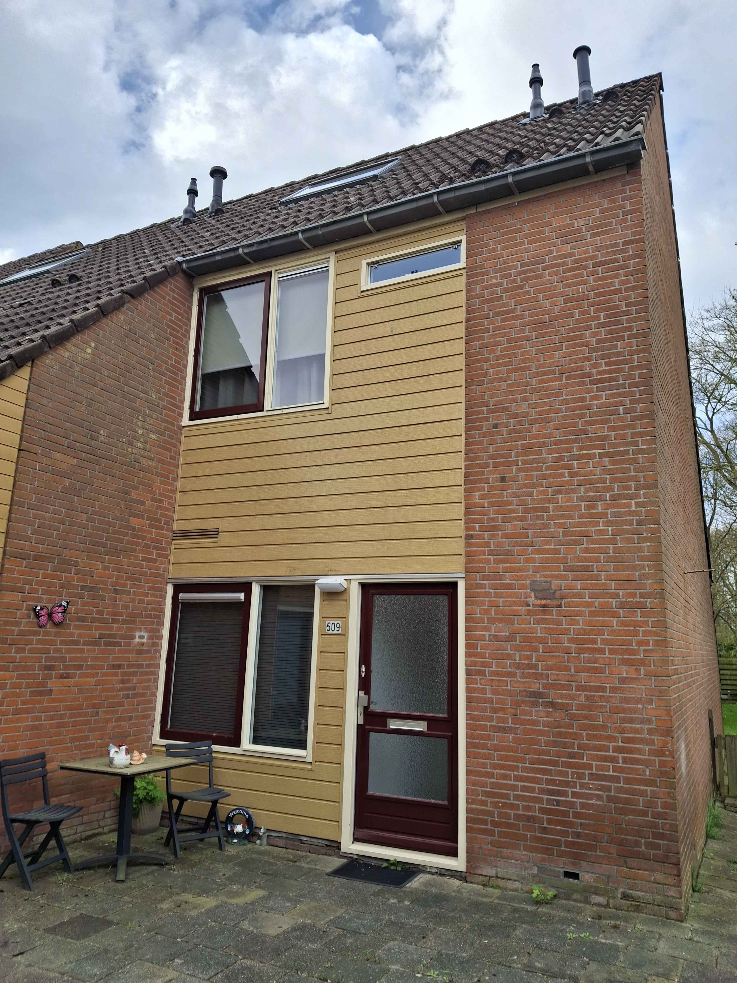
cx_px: 368
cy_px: 492
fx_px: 710
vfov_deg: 69.4
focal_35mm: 25
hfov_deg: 54.9
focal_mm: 4.69
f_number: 1.8
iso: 25
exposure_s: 1/570
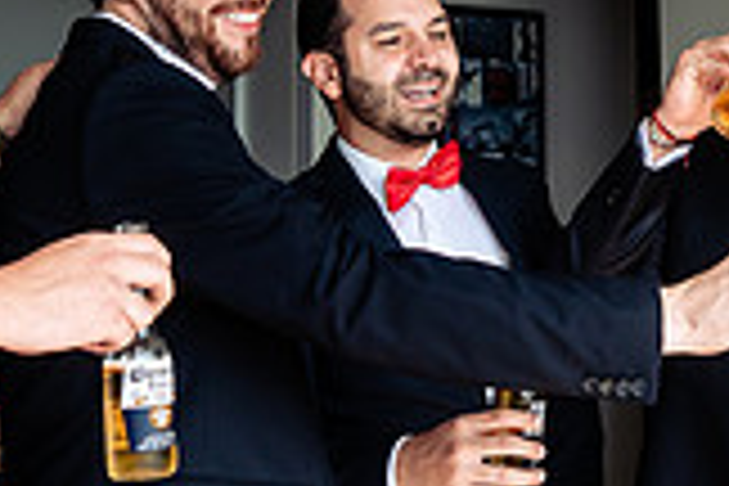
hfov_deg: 21.2
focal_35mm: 94
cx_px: 656
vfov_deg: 14.4
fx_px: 1903
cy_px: 29
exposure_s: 1/320
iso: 500
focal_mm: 24
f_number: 5
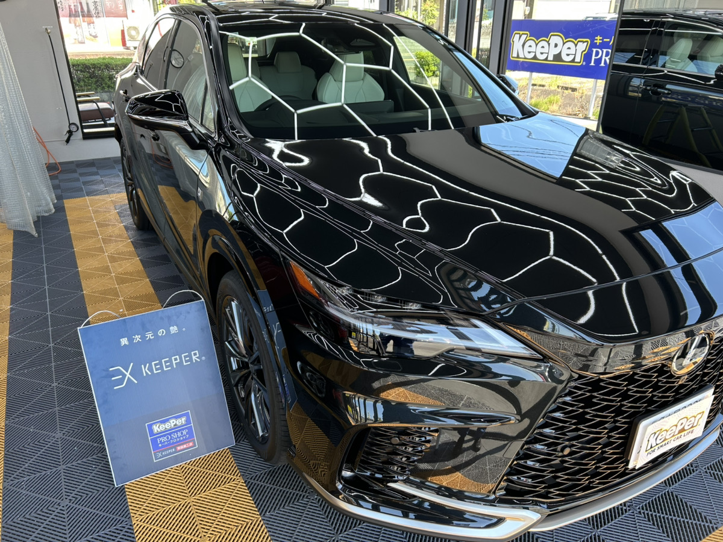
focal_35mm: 26
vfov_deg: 53.1
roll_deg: -0.4
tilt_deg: -25.7
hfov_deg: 67.3
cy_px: 271
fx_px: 543
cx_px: 362
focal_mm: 5.7
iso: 50
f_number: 1.5
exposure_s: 1/164
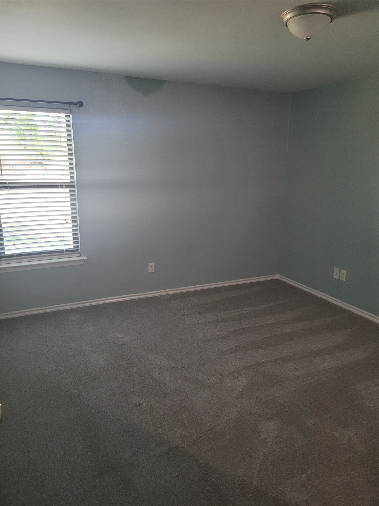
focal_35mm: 26
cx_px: 190
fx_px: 380
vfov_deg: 67.3
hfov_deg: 53.1
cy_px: 253
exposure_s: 1/40
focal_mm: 5.4
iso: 320
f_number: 1.8
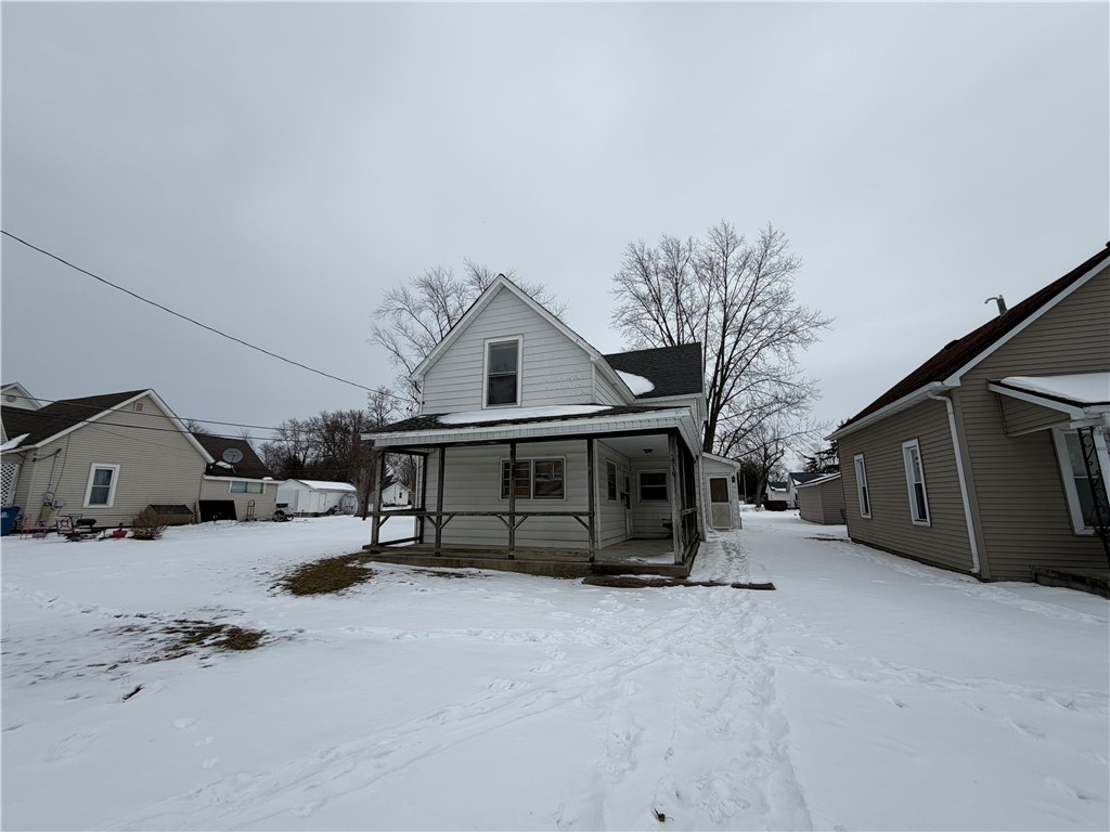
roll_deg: +0.6
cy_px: 416
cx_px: 555
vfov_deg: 85.7
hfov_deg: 102.1
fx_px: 449
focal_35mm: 14
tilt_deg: +11.4
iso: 20
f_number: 2.2
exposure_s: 1/1745
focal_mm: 2.22
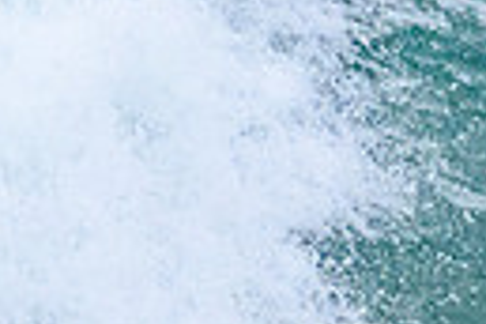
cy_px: -10
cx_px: 1115
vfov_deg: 0.3
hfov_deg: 0.4
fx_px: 66563
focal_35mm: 4931
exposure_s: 1/2000
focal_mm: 800
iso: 4000
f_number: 11
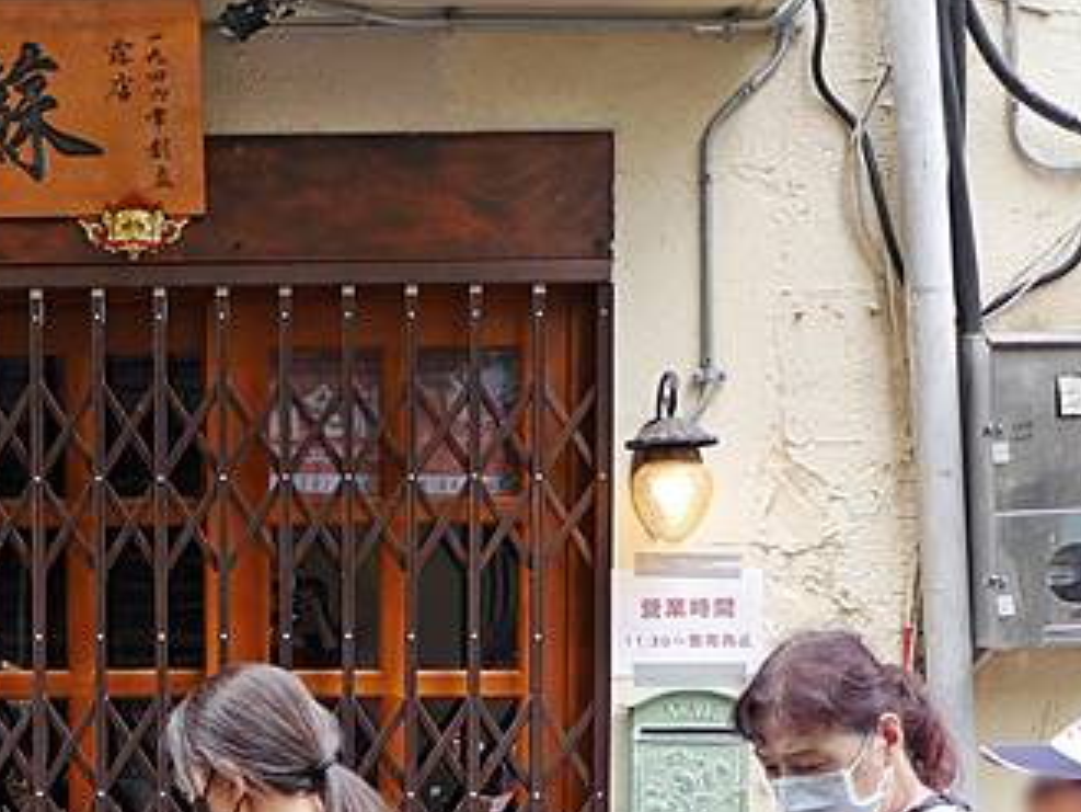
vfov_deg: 17.0
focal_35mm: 85
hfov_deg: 22.5
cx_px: 122
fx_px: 2655
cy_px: 804
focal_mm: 14
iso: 200
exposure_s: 1/400
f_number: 2.5
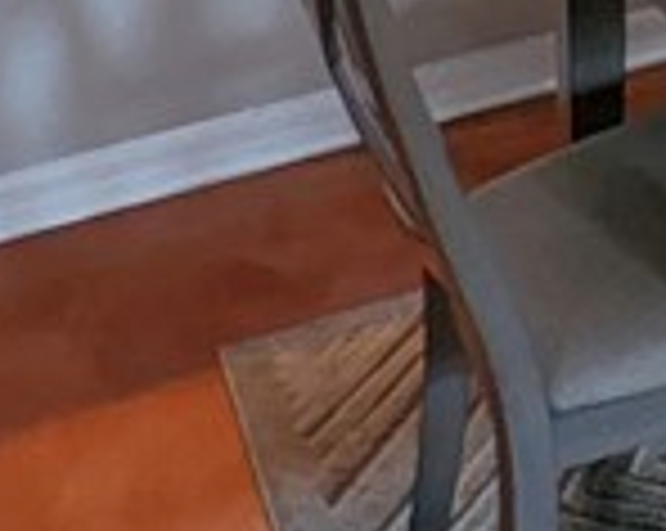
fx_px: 2126
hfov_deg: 15.5
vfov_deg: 11.7
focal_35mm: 108
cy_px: -729
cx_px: 1168
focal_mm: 2.35
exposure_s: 1/40
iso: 231
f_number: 2.2
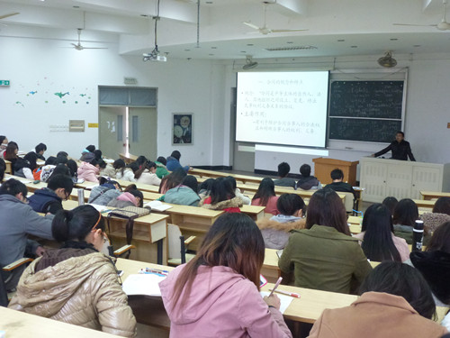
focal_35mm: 36
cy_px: 169
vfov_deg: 39.7
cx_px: 225
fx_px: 468
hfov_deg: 51.4
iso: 400
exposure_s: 1/15
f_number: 3.7
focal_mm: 6.4
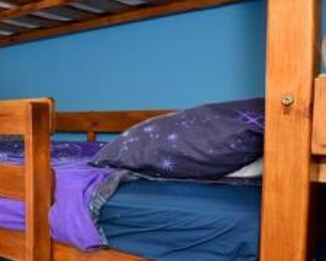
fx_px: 396
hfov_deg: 31.9
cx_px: -114
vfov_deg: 36.5
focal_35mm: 41
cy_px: 136
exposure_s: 1
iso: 400
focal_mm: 10
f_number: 11
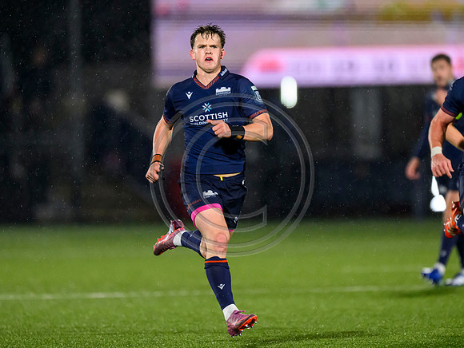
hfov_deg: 2.9
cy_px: 151
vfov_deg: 2.2
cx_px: 217
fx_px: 9220
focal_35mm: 687
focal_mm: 560
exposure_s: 1/1250
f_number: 4
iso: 8000
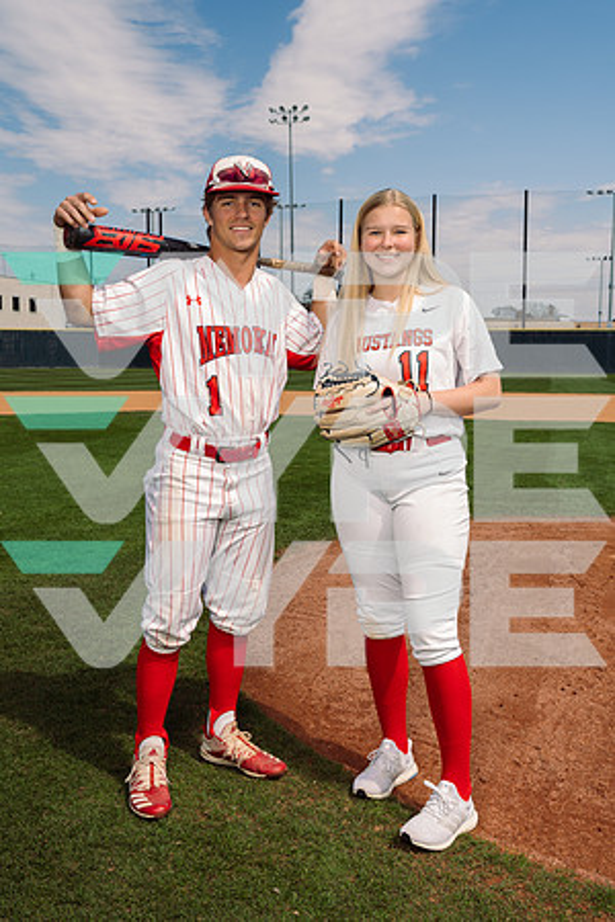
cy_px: 461
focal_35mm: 37
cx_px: 308
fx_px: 948
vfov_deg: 51.9
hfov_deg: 35.9
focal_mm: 37
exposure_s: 1/250
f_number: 8
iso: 64
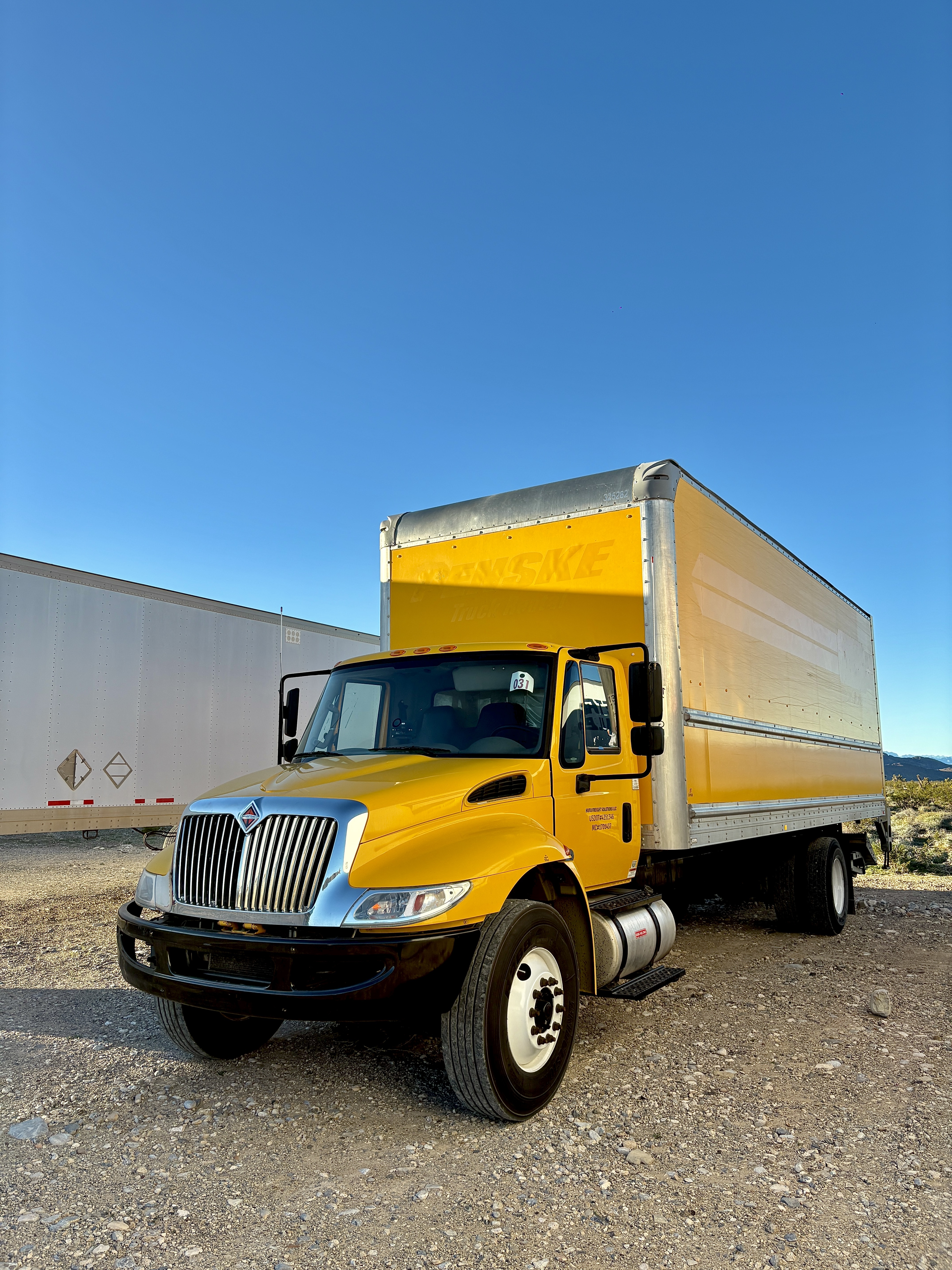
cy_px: 635
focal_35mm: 26
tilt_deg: +9.7
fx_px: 953
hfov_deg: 53.1
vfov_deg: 67.3
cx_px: 476
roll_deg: +4.1
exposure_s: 1/1287
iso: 50
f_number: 1.6
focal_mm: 5.96
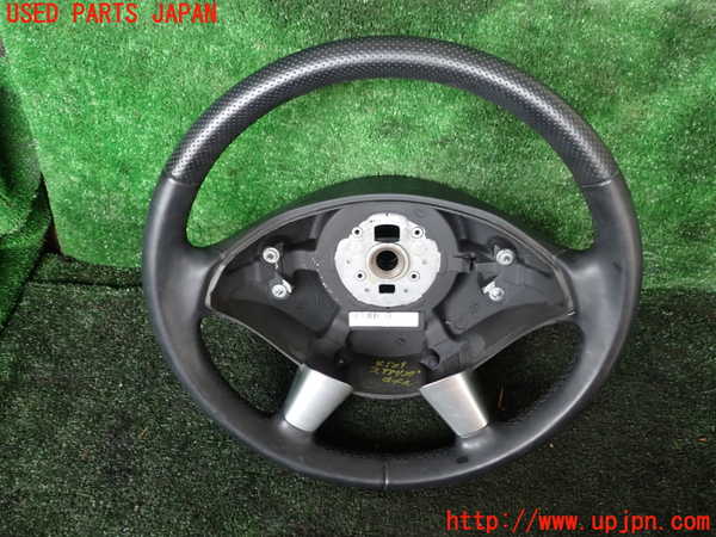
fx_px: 621
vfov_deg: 46.8
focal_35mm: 30
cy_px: 268
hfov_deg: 60.0
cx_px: 358
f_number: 2.3
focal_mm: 5.4
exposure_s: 1/60
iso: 200
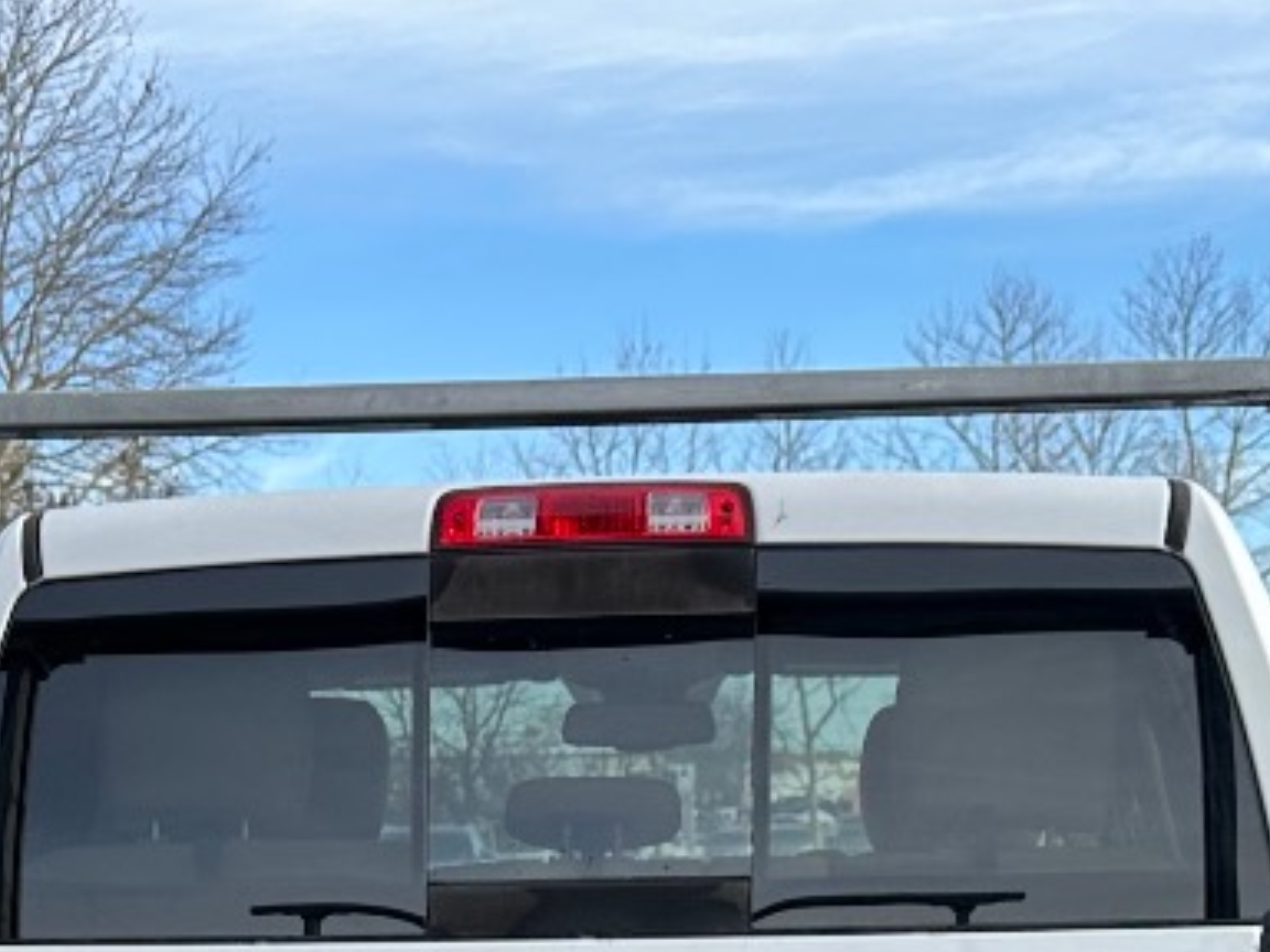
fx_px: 3302
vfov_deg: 14.7
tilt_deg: -11.0
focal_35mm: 90
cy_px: 1610
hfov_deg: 21.7
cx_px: 420
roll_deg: +2.2
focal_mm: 6.86
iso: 80
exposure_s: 1/1107
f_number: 1.78
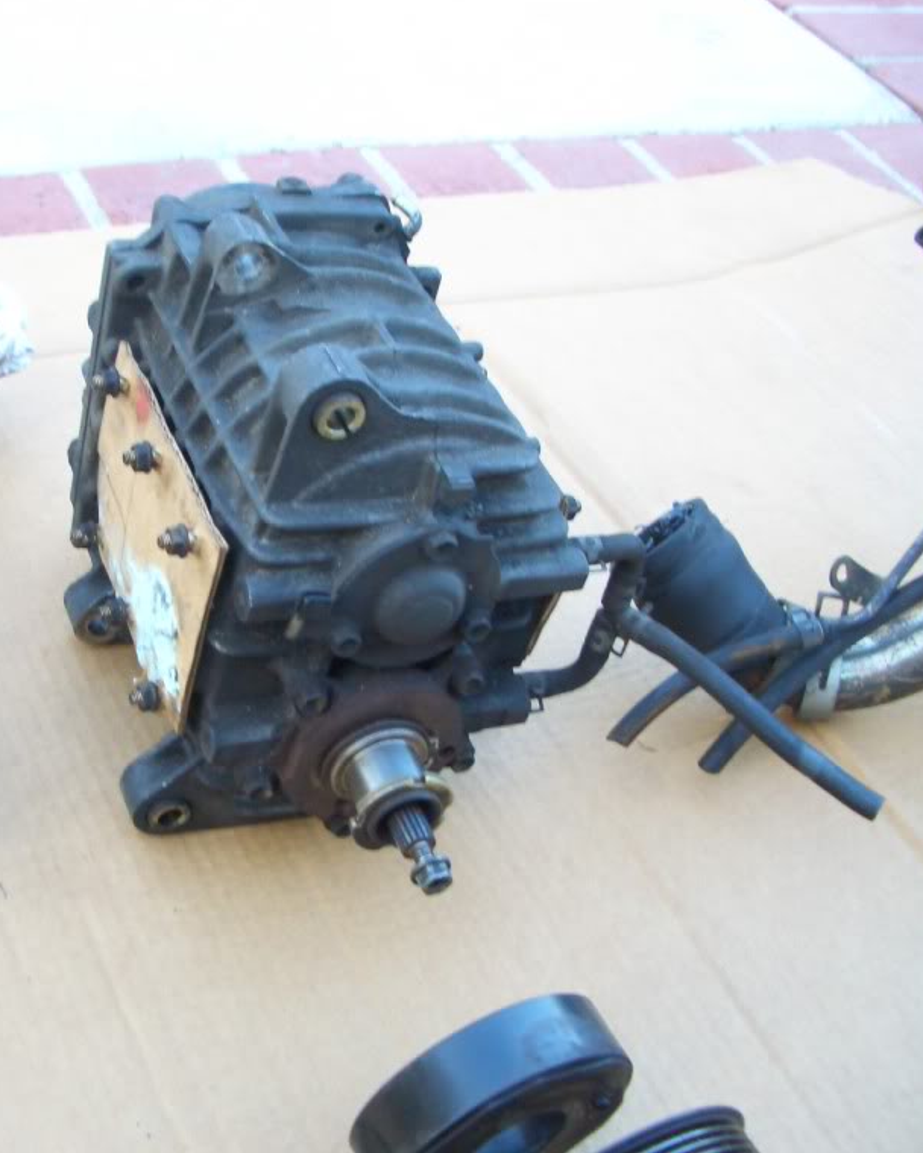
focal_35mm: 46
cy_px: 572
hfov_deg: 32.2
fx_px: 1571
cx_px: 234
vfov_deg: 40.3
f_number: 2.6
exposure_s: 1/30
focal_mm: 5.8
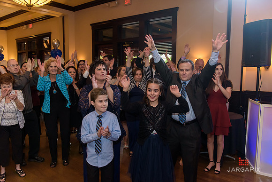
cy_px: 91
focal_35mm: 29
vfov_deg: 45.0
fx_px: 219
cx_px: 136
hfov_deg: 63.6
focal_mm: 29
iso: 1600
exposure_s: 1/125
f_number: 3.2
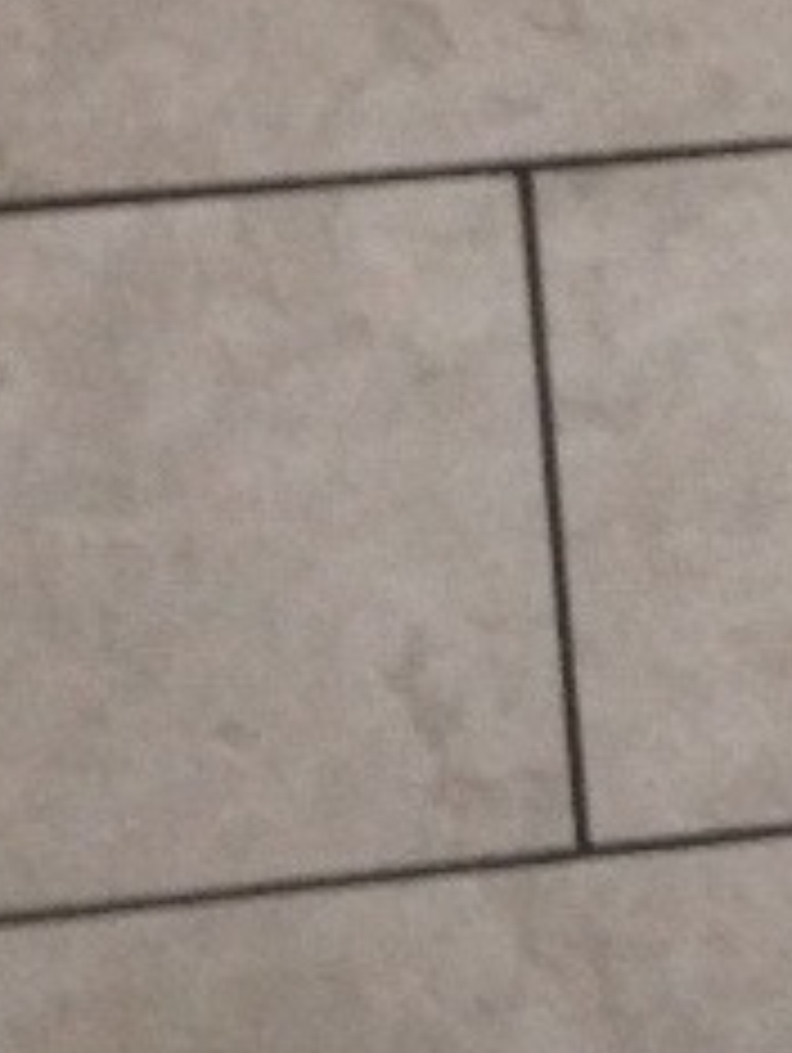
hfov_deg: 8.3
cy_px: 94
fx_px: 5146
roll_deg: +1.9
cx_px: 1670
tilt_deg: -12.5
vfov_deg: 11.6
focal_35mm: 169
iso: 160
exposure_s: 1/20
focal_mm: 4.12
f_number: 2.4
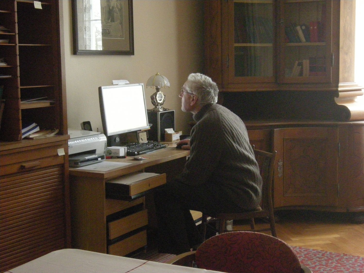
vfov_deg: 24.0
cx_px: 182
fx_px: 641
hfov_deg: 31.7
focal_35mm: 61
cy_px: 136
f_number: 4.1
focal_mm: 10.1
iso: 800
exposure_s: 1/7.7
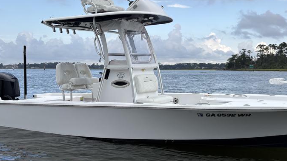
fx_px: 335
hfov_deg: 46.3
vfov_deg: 27.1
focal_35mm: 44
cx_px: 160
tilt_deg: -0.7
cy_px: 73
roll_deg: +0.7
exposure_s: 1/1901
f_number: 1.6
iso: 50
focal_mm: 5.96
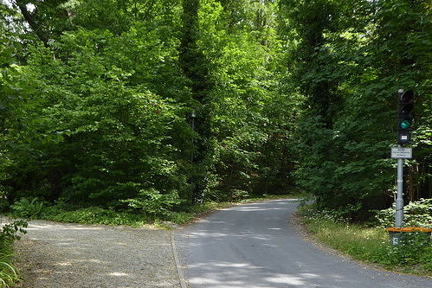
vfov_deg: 32.1
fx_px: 480
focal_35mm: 40
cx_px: 170
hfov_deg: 48.1
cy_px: 250
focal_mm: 4.3
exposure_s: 1/200
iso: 100
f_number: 3.3
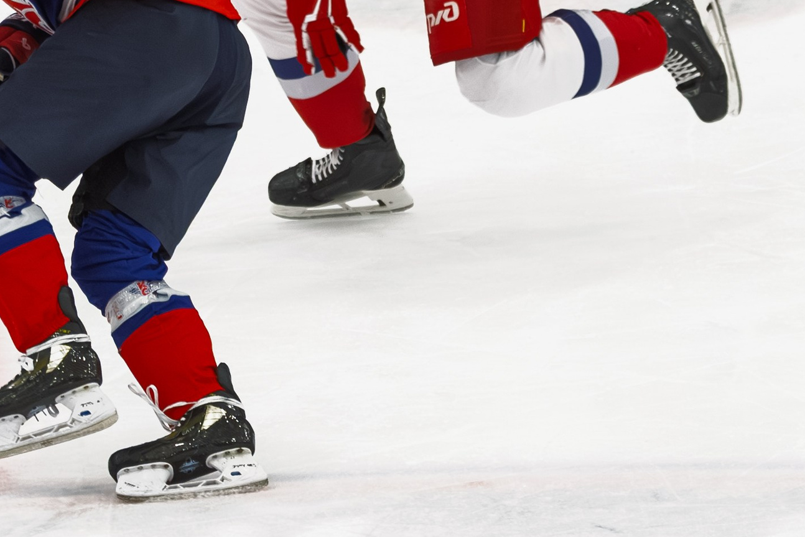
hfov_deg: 3.2
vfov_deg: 2.2
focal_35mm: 639
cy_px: 101
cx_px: 389
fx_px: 14289
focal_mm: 150
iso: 2500
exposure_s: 1/1250
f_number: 4
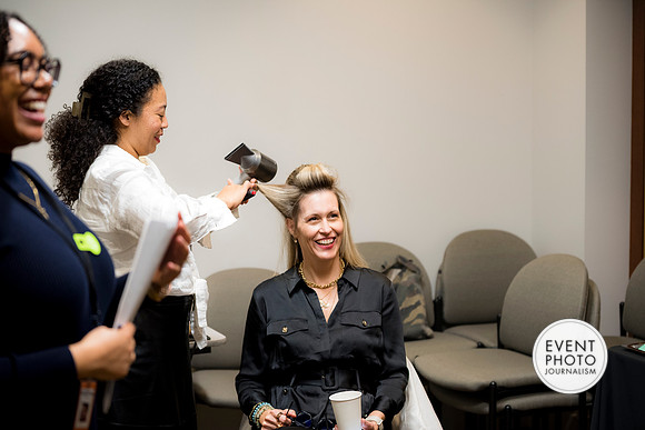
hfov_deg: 28.6
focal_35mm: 71
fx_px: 1267
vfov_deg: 19.3
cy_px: 215
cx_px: 322
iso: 1600
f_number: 2.8
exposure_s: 1/125
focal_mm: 70
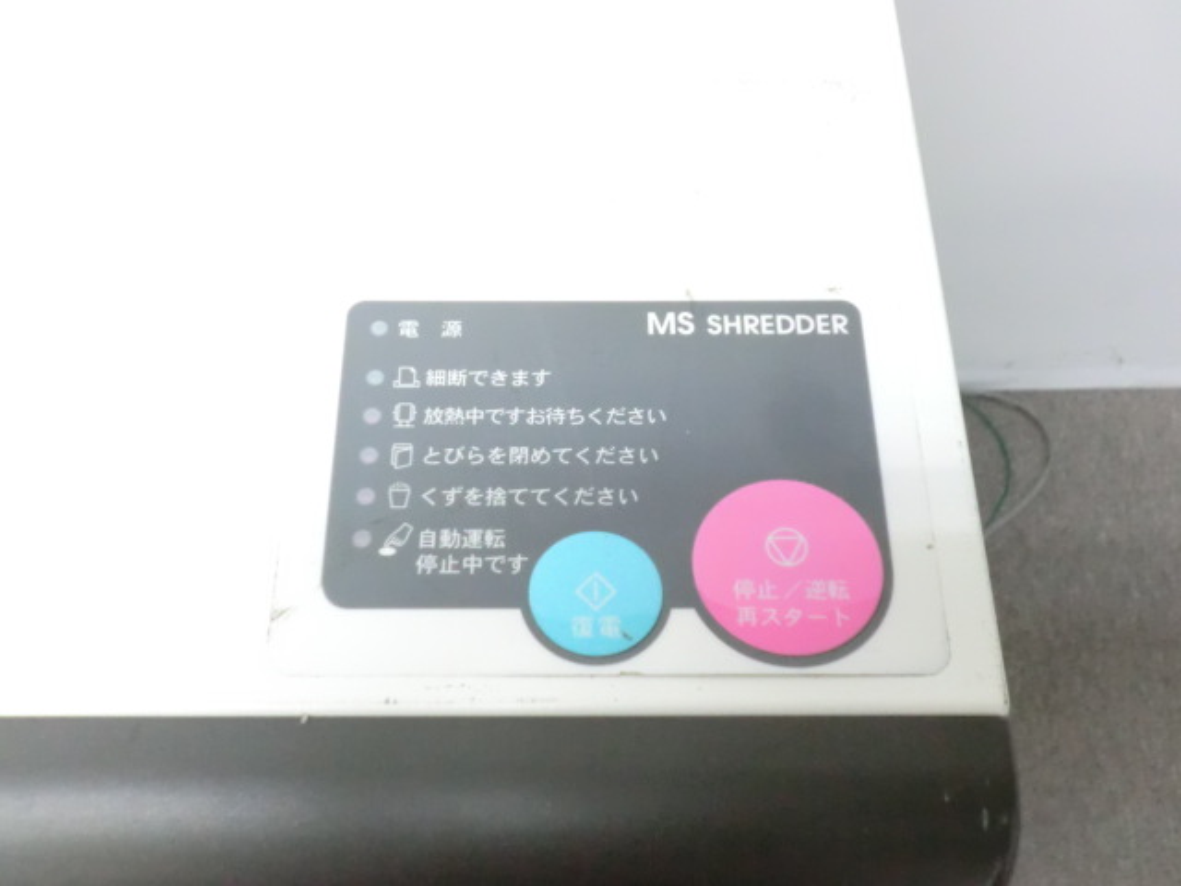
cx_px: 590
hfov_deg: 49.0
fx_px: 1296
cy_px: 443
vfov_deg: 37.7
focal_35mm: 38
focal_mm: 6.9
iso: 800
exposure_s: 1/25
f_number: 3.9
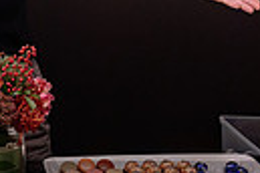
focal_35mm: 108
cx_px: 20
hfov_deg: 18.6
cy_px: -47
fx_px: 780
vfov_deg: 12.3
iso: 1600
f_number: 2.8
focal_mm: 24
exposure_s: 1/80
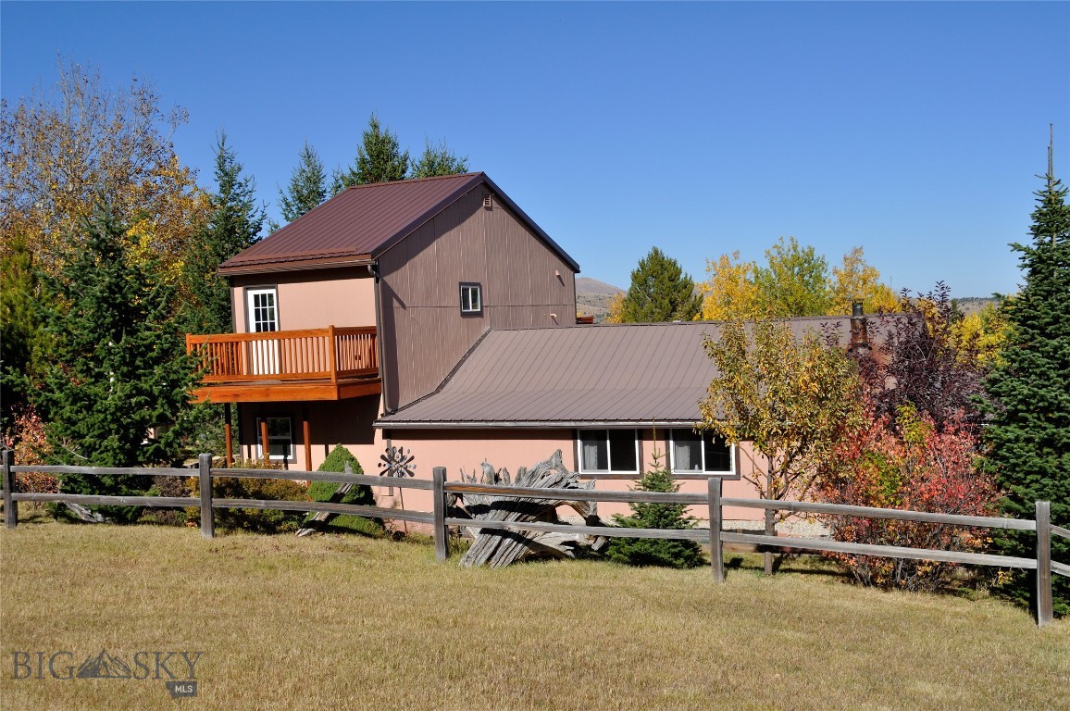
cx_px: 535
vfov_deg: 34.1
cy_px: 356
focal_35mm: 39
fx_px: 1158
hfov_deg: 49.6
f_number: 9
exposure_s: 1/640
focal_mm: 26
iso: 200
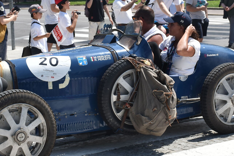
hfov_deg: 19.3
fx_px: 689
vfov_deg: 12.9
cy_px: 84
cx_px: 122
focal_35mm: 106
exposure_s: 1/500
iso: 200
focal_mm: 38
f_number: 9
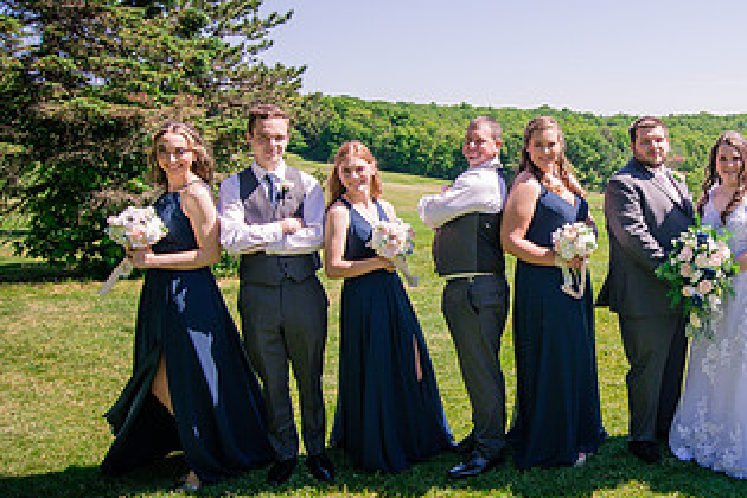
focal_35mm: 38
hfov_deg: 46.3
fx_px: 788
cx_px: 659
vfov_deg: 35.0
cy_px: 209
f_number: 9
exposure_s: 1/640
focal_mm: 20
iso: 250
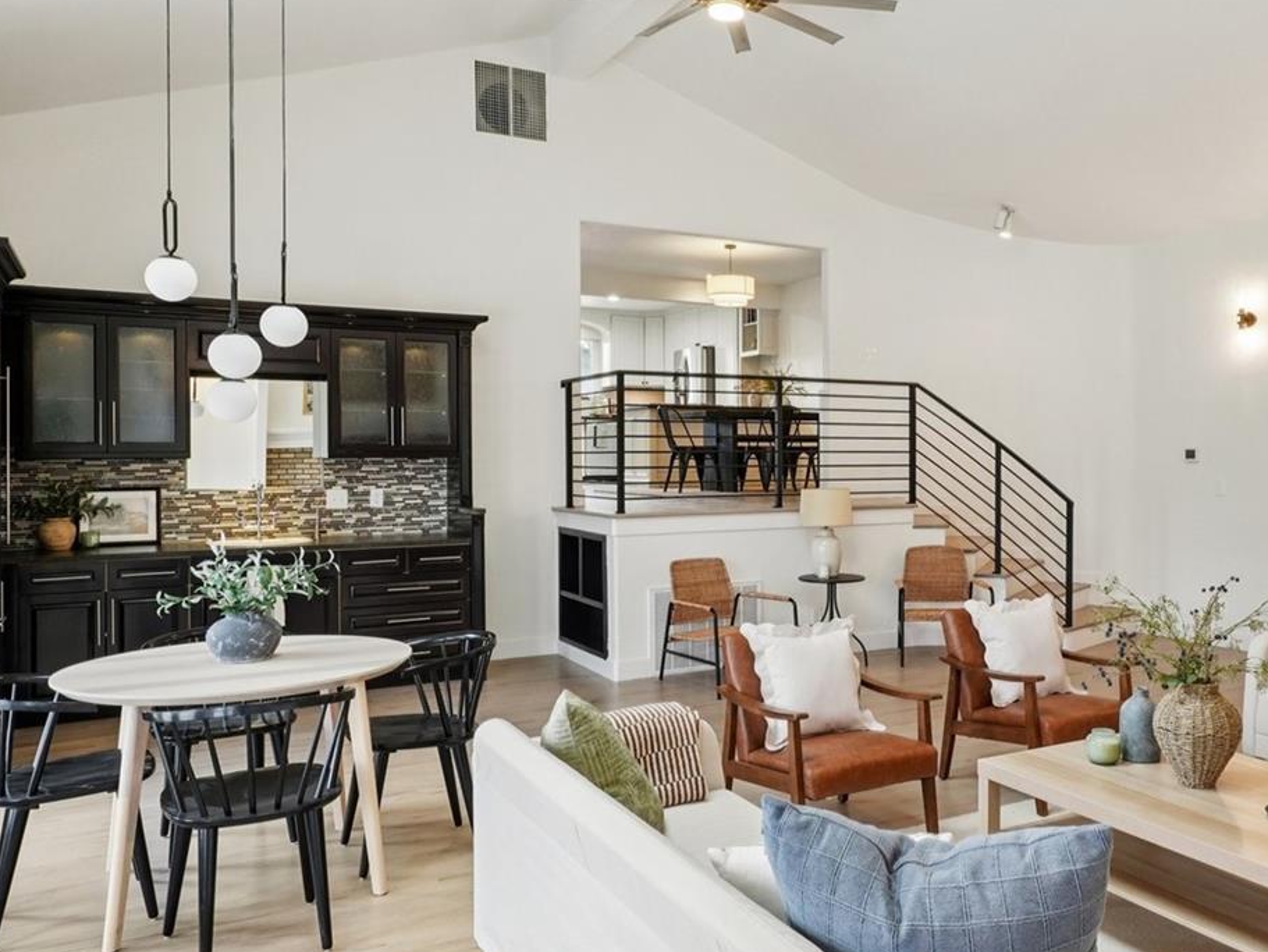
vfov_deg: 50.0
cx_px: 837
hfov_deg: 62.3
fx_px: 1020
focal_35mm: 28
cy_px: 465
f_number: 8
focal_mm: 11
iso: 400
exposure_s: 1/30
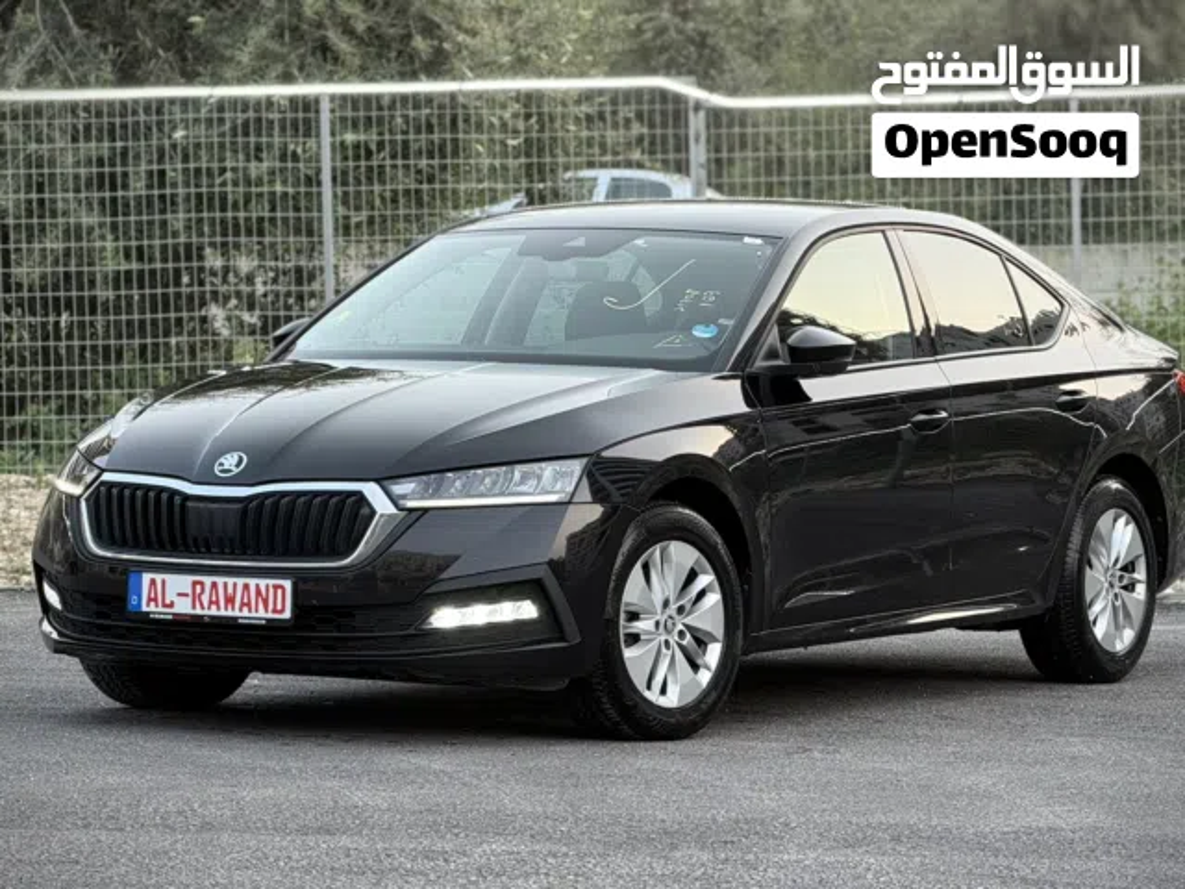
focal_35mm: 100
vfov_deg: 14.8
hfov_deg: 19.6
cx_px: 592
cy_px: 444
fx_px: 3423
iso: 100
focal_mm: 16.89
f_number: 2.8
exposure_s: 1/100
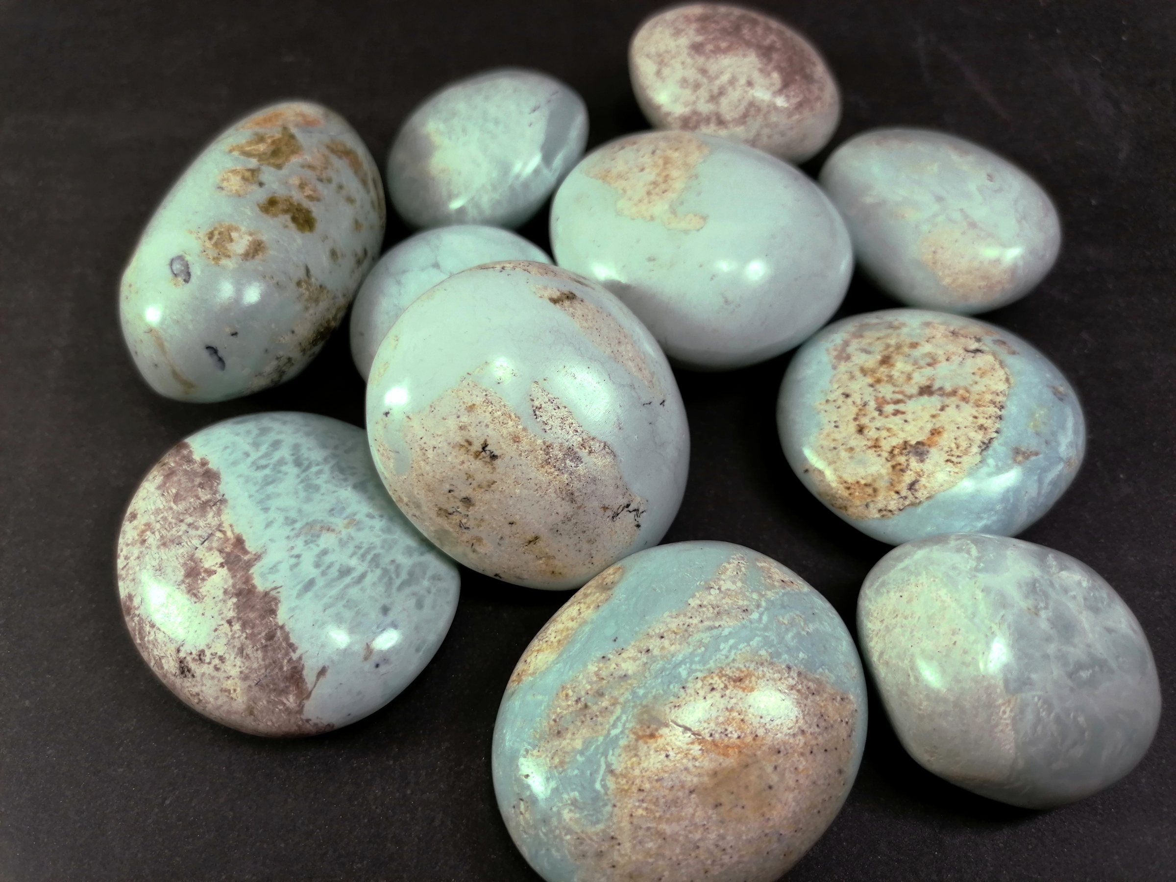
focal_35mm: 27
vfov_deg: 51.4
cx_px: 588
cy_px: 441
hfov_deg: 65.3
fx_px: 917
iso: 50
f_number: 1.8
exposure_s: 1/103
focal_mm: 4.75
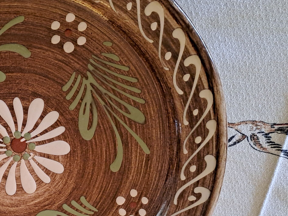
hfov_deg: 33.8
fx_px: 441
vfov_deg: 27.2
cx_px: 17
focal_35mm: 53
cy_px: 162
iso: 500
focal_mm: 4.65
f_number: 1.8
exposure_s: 1/25
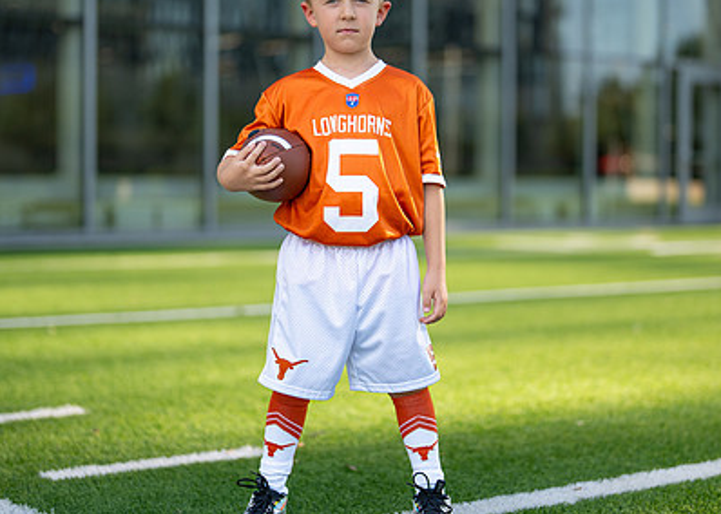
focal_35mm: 82
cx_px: 366
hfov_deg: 24.2
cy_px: 221
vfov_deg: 17.4
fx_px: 1679
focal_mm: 50
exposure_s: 1/2500
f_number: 1.2
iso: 100
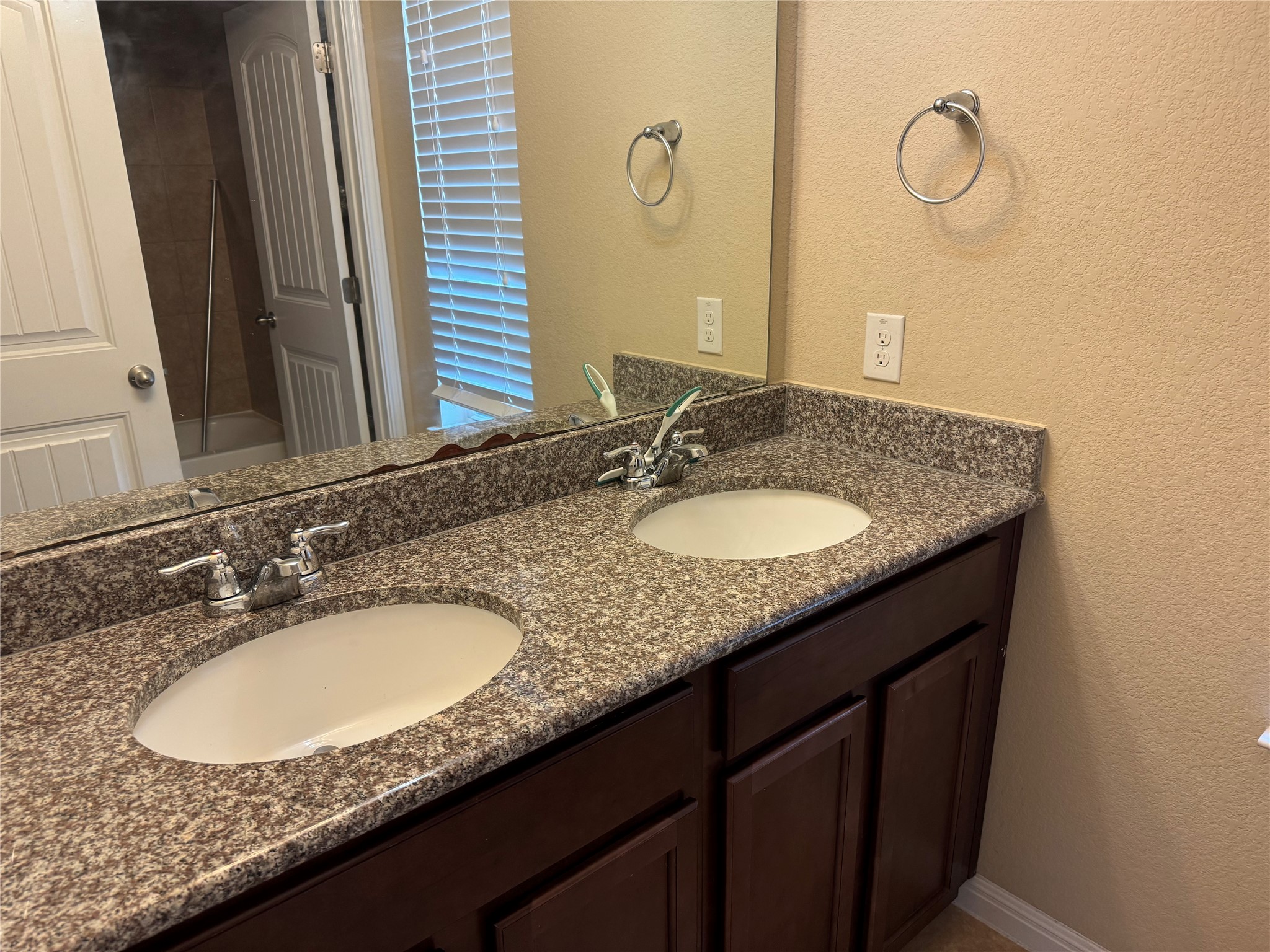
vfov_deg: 56.8
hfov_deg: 71.6
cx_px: 635
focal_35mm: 24
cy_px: 476
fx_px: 881
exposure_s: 1/60
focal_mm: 6.76
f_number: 1.78
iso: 160
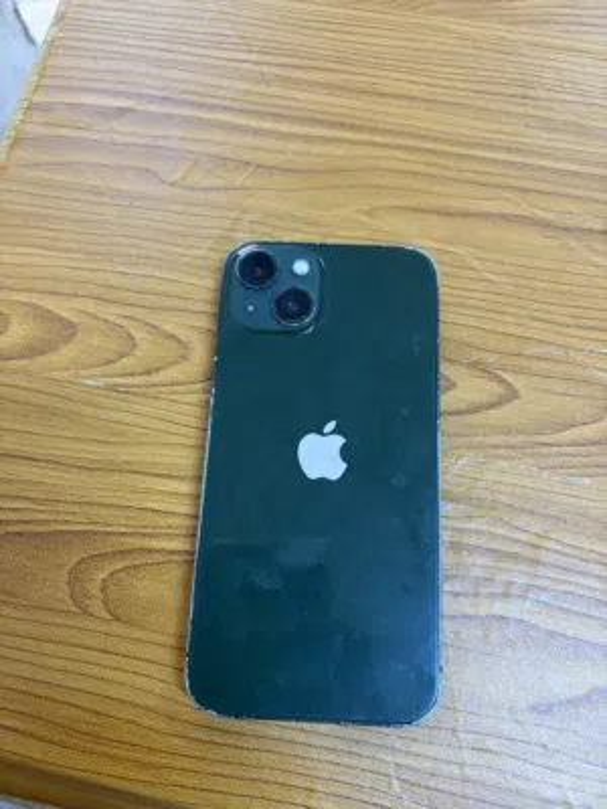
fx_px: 608
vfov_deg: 67.3
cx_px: 304
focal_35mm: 26
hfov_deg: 53.1
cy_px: 404
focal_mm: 5.96
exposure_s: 1/50
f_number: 1.6
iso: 125
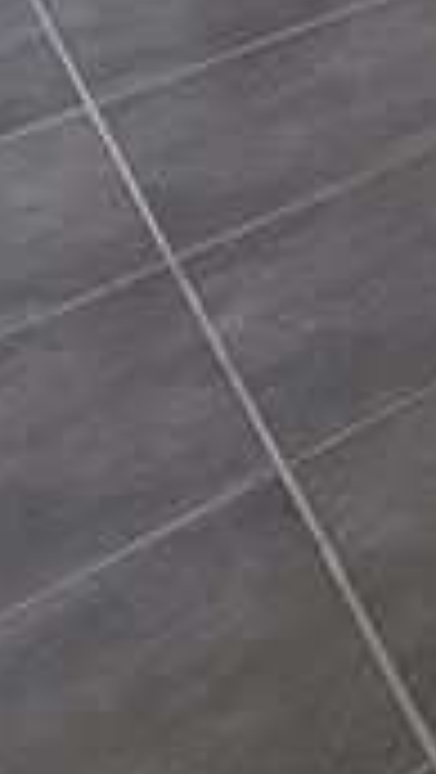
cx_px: 1447
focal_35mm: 76
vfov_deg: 19.3
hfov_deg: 9.9
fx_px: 1559
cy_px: -691
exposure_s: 1/327
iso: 49
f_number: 1.7
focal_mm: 2.02
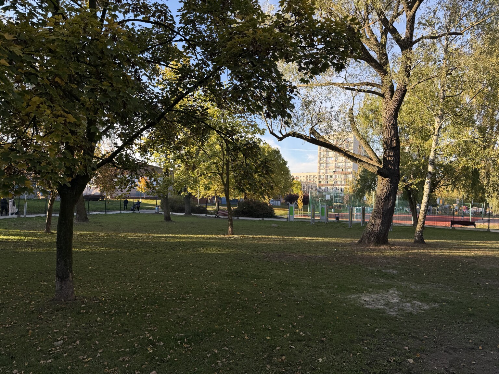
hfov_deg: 71.6
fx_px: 346
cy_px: 187
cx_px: 250
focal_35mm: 24
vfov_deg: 56.8
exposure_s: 1/1618
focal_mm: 6.76
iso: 80
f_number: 1.78
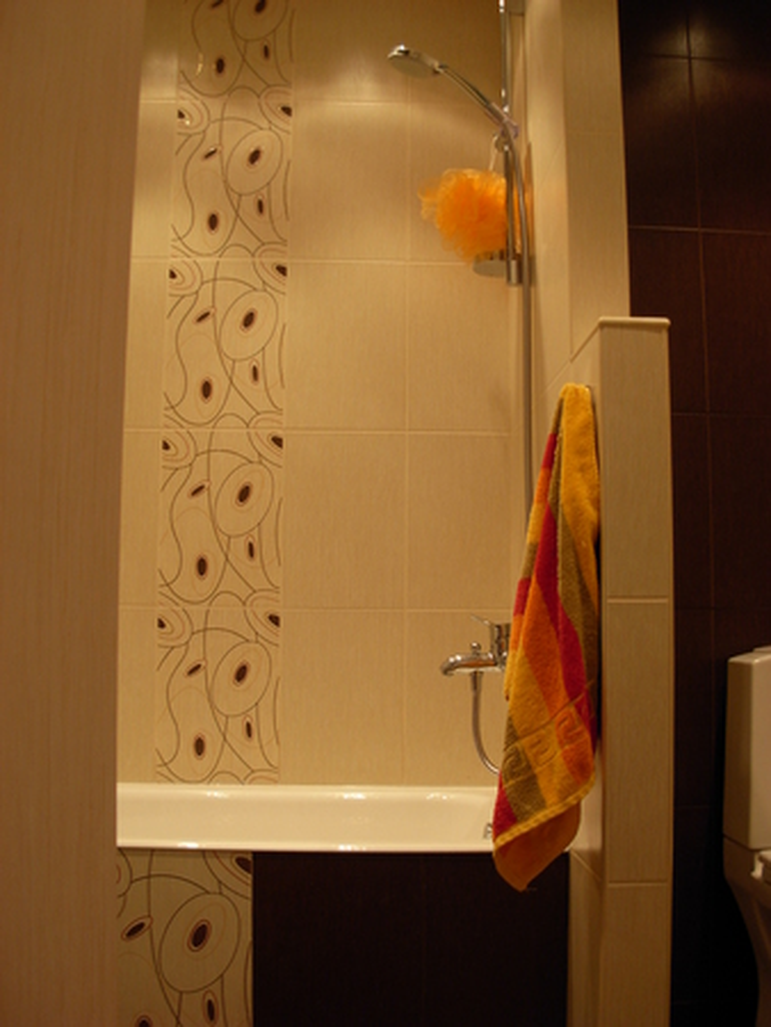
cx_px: 386
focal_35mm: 38
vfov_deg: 49.0
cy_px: 514
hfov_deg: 37.8
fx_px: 1127
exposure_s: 1/14.2
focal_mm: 6.3
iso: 79
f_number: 2.9
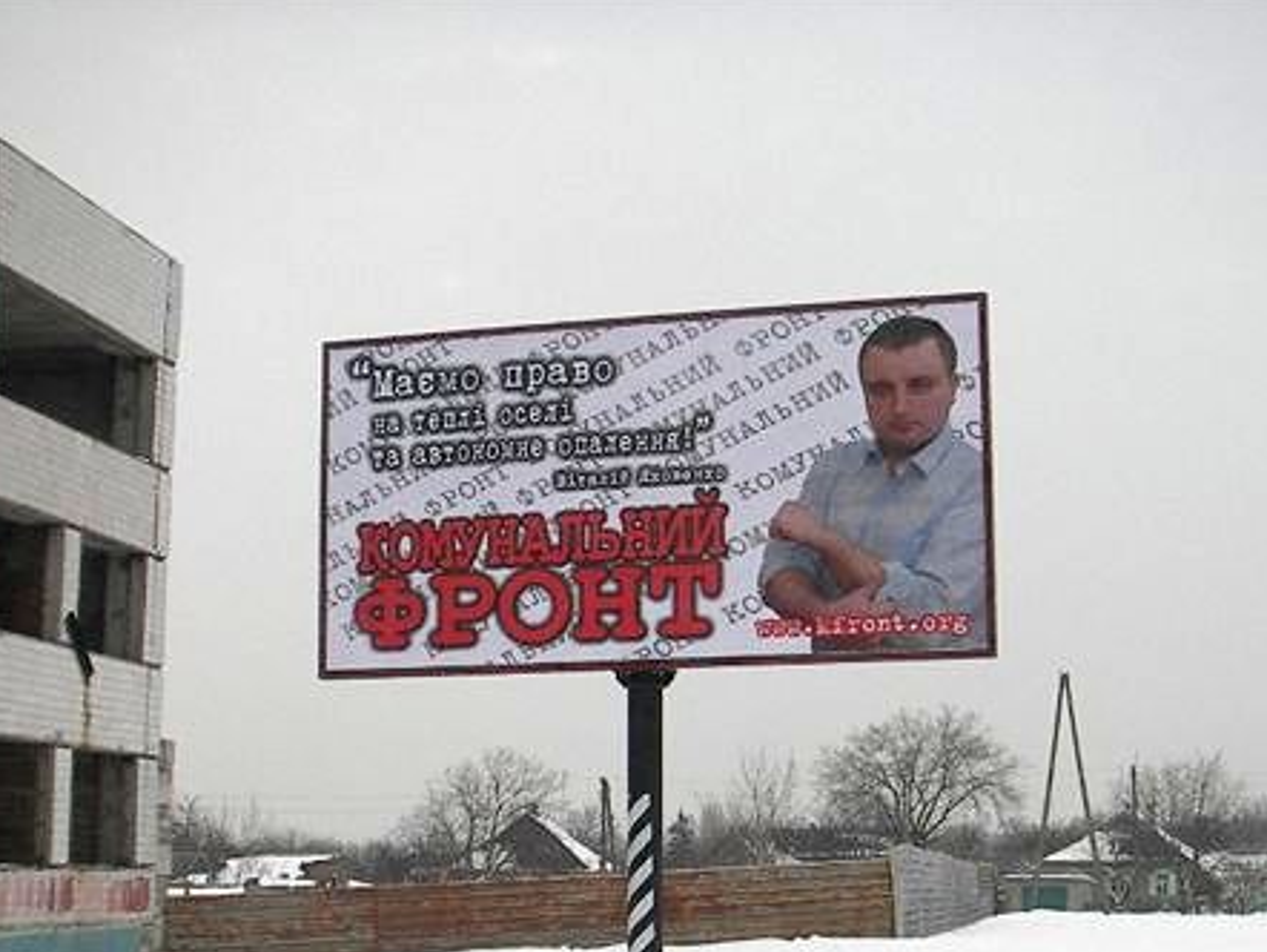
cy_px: 677
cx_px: 699
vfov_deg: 26.3
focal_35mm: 55
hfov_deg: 34.9
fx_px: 2014
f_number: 3.3
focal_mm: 6.3
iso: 50
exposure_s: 1/100
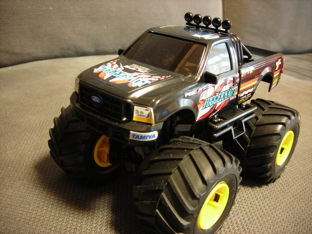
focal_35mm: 38
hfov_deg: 49.0
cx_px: 156
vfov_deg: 37.7
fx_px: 343
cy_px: 117
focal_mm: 6.3
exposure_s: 1/3.6
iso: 200
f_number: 3.2
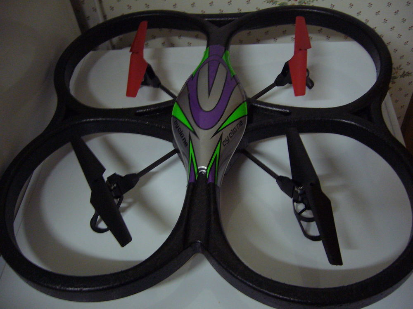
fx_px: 418
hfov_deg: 52.6
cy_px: 154
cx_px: 206
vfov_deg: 40.7
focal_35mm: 35
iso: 200
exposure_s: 1/8
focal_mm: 5.8
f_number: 2.8
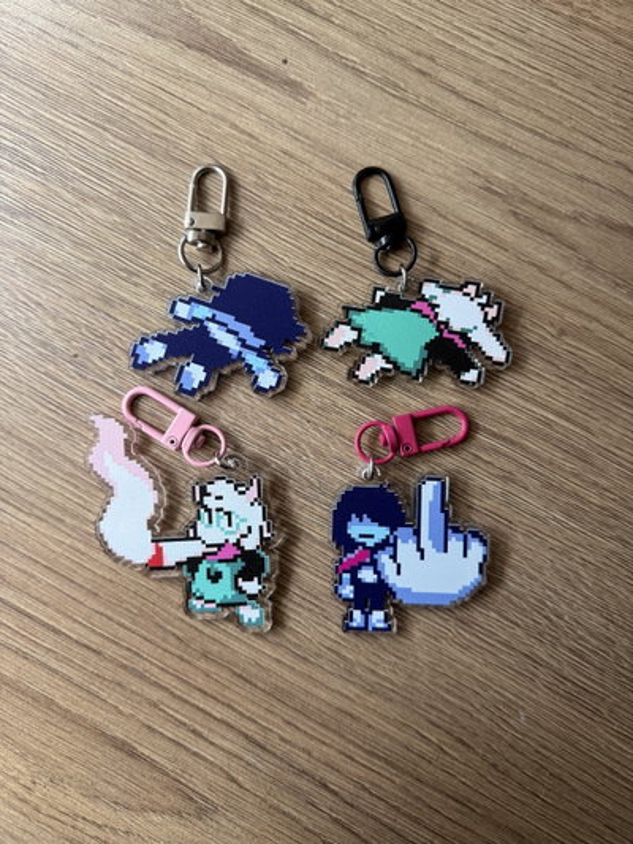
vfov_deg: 71.6
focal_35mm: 24
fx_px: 585
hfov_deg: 56.8
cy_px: 422
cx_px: 316
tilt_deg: -87.0
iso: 250
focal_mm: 6.76
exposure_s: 1/60
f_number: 1.78
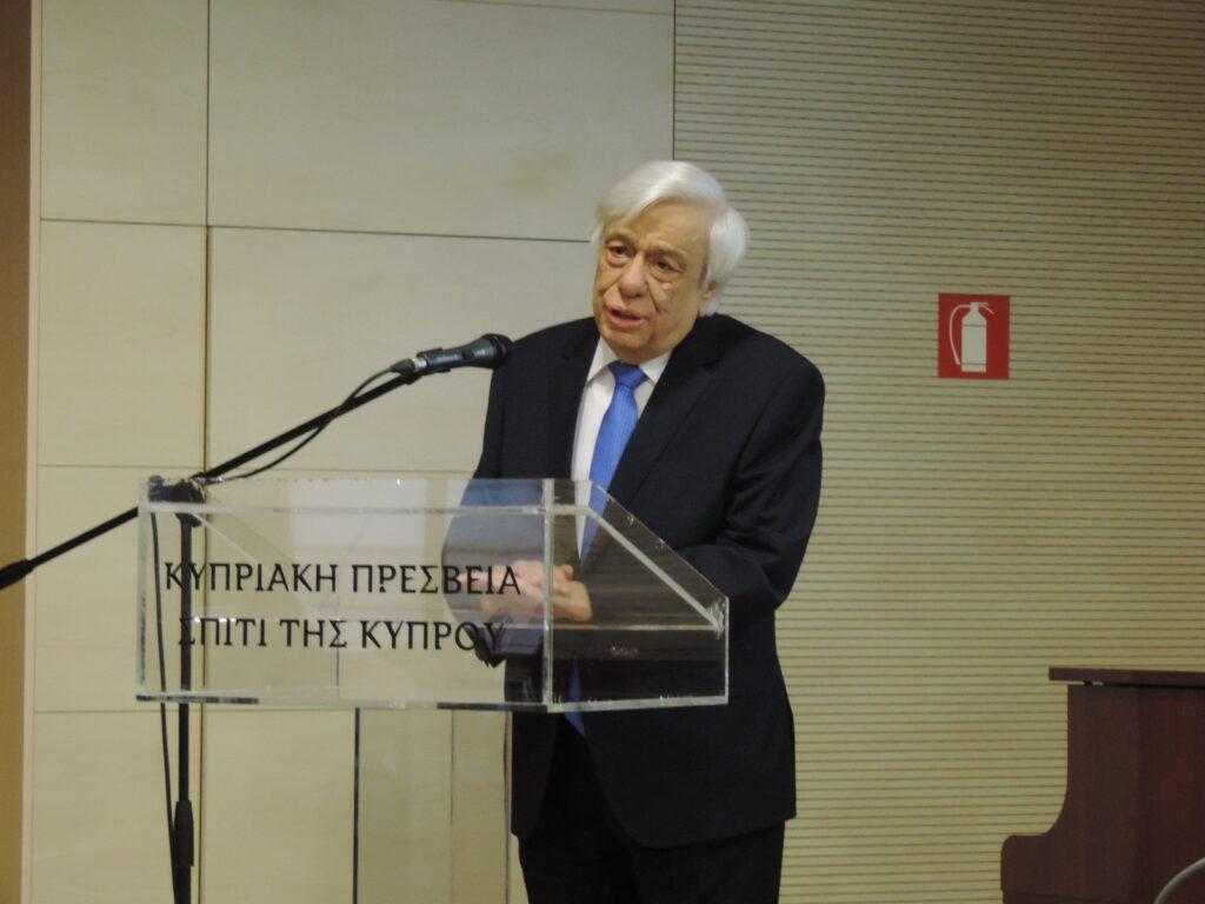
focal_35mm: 155
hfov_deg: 12.7
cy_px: 452
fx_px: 5396
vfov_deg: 9.6
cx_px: 602
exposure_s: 1/25
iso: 800
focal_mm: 27.6
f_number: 4.4
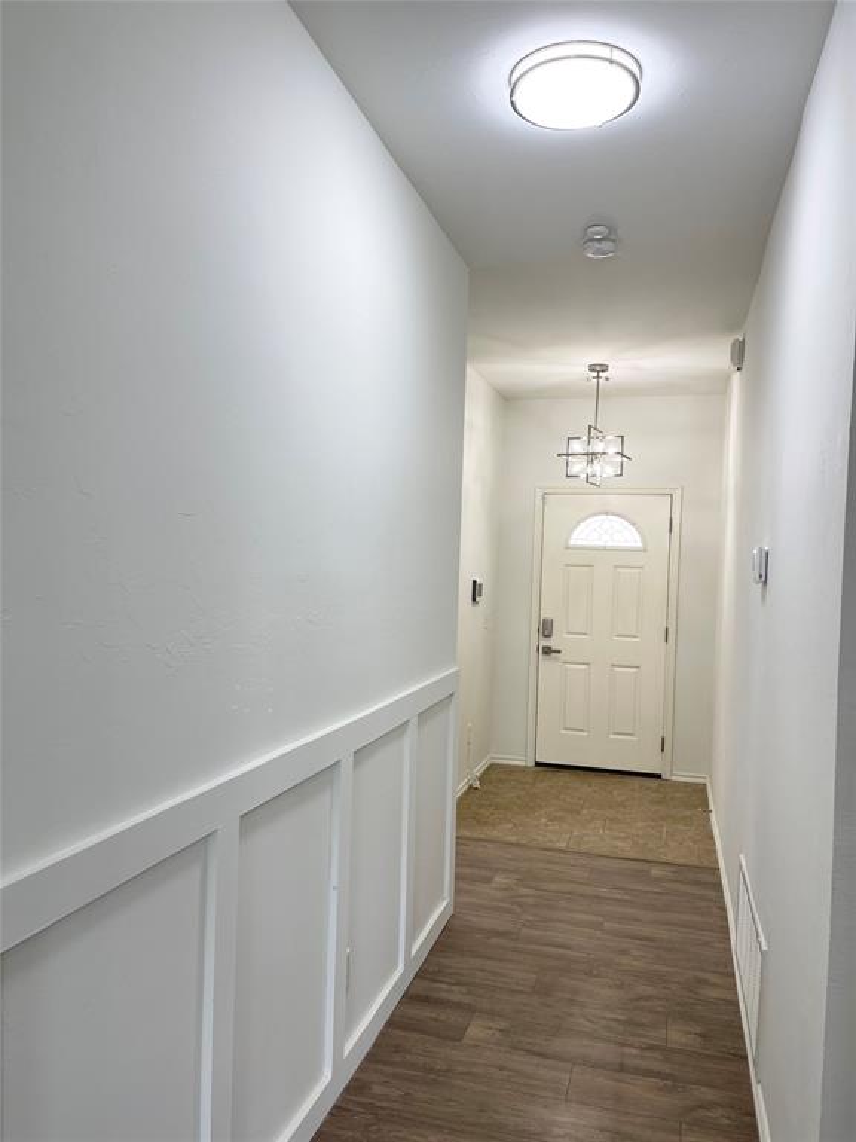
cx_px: 428
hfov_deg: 54.9
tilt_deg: -0.4
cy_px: 571
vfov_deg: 69.4
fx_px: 824
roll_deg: -1.9
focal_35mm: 25
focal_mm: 5.1
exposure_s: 1/120
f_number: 1.6
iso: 50
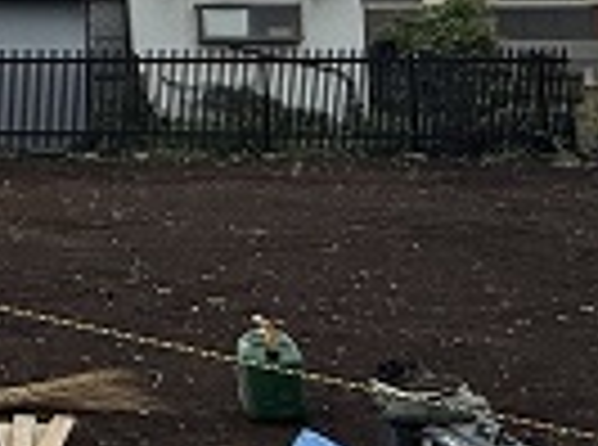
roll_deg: -0.3
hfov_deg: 18.6
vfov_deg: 14.4
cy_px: -223
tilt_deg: +12.0
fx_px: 1637
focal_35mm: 95
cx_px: -261
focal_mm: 2.22
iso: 50
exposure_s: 1/549
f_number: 2.2
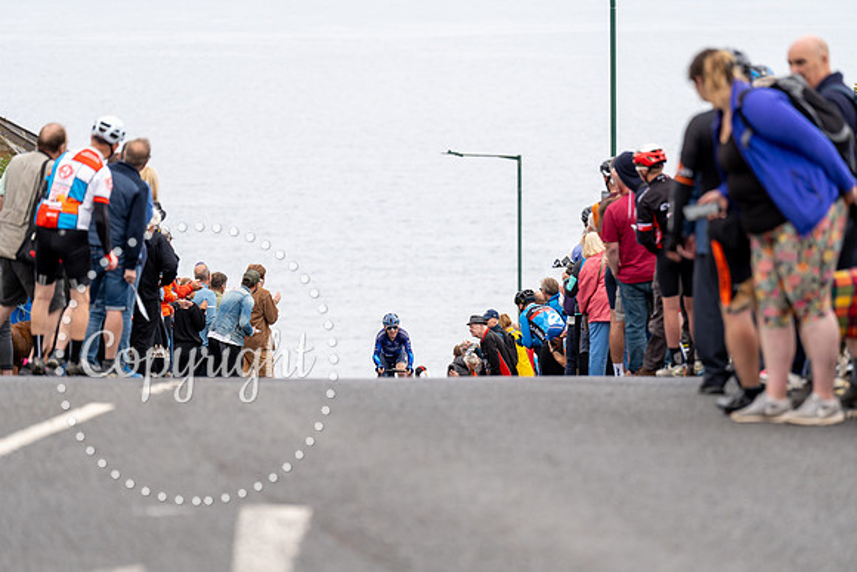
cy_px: 286
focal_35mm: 194
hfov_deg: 10.6
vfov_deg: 7.1
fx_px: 4619
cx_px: 428
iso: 320
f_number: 3.5
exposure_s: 1/1000
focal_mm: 194
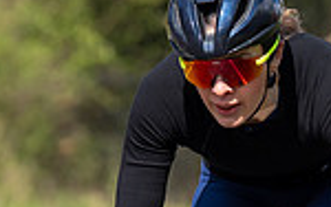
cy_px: 98
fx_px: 11212
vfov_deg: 1.1
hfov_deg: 1.7
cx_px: 242
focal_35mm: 1242
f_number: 5
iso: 125
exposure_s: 1/1000
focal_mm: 200
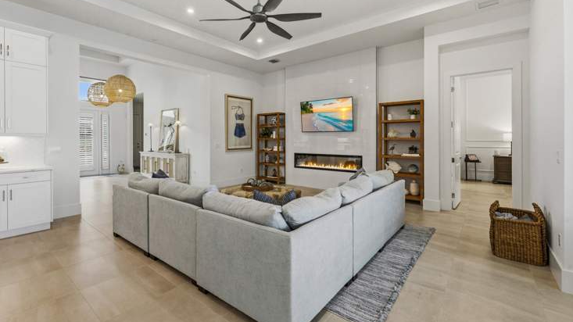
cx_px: 263
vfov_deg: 66.9
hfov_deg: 99.2
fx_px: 243
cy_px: 147
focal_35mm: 16
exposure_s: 1/6
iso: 250
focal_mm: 14
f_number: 9
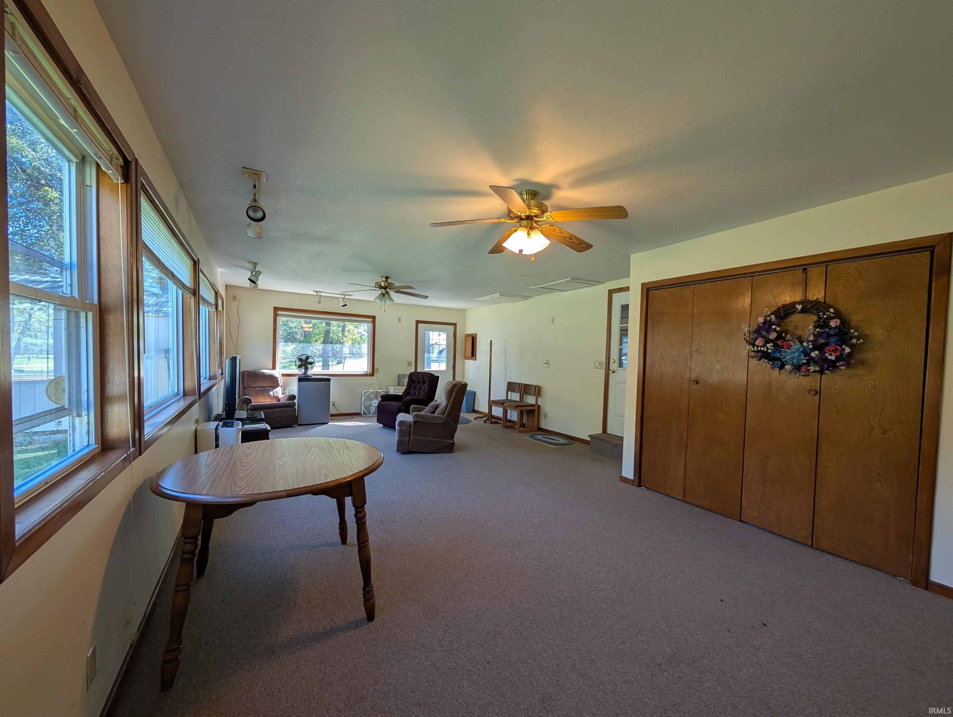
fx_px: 331
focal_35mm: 12
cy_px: 358
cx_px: 476
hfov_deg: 110.5
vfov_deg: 94.6
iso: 48
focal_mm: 2.02
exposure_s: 1/131
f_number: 1.7
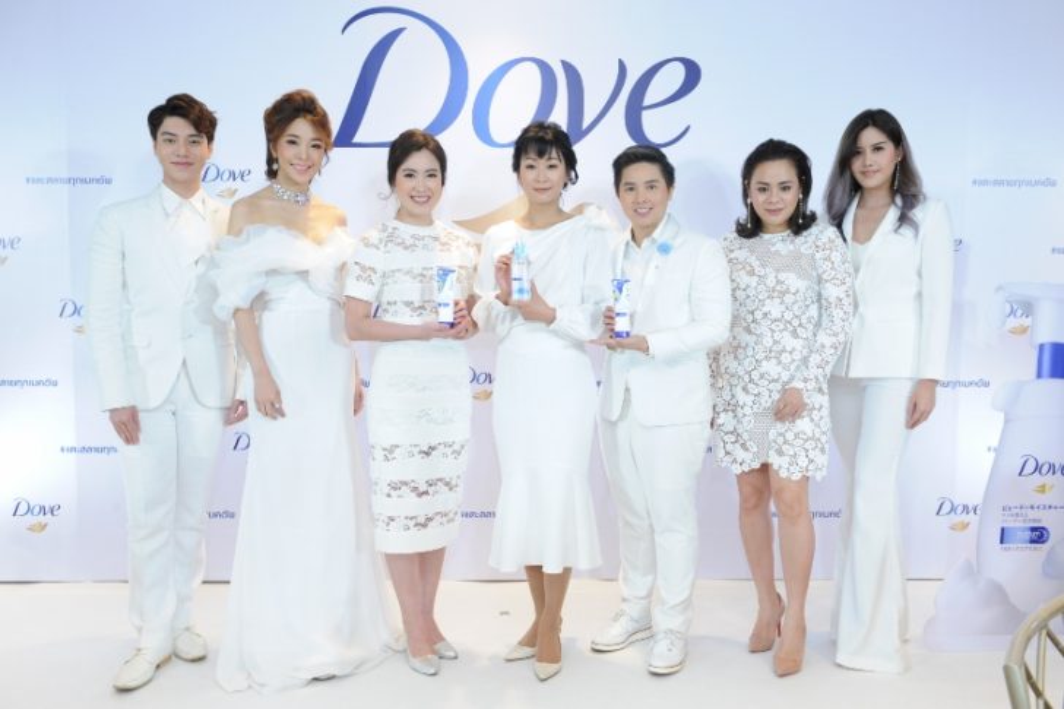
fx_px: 946
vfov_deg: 41.1
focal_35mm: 32
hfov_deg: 58.7
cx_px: 532
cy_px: 354
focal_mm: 32
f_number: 5.6
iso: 1600
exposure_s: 1/100
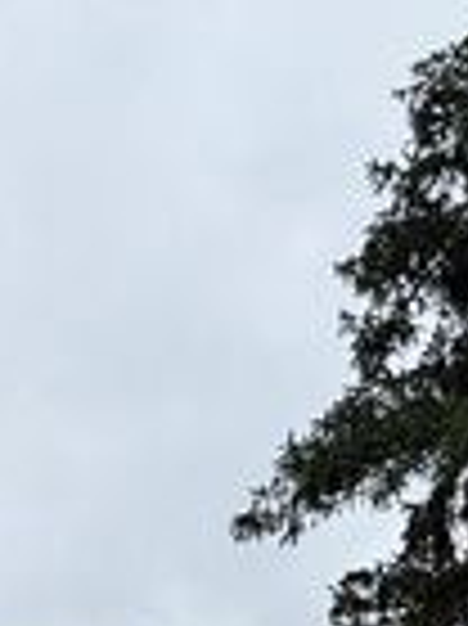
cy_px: 1245
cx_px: -45
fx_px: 2076
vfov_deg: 14.3
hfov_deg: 12.6
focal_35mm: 115
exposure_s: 1/1192
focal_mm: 6.76
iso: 80
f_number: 1.78
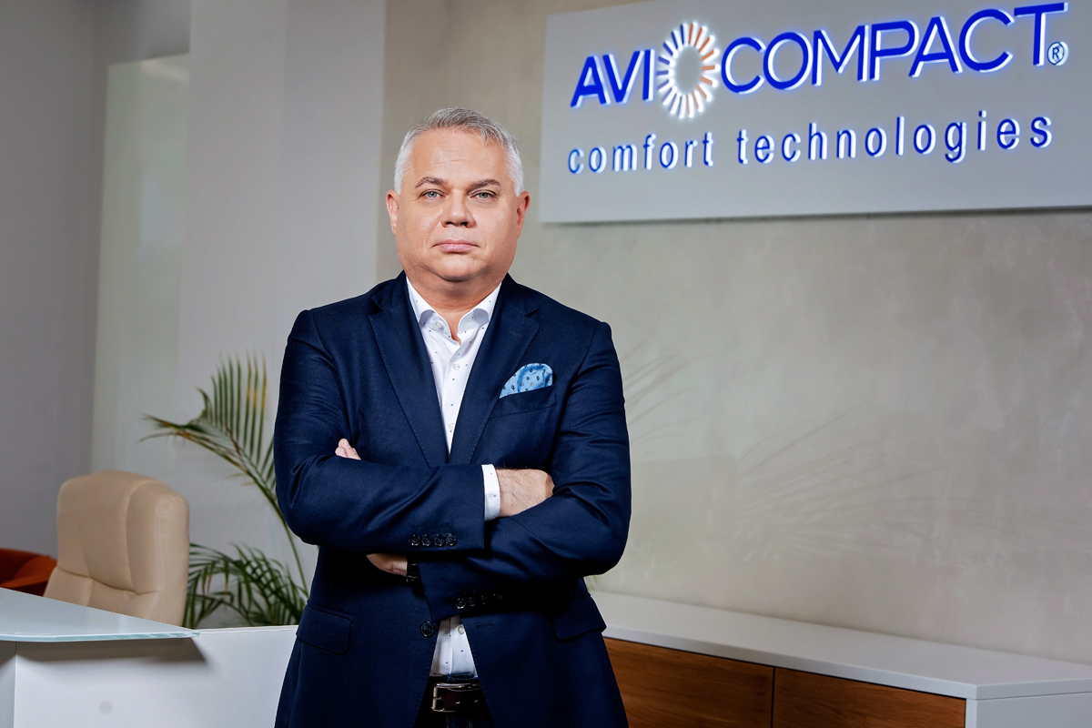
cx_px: 546
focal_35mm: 86
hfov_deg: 23.6
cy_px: 364
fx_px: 2608
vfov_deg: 15.9
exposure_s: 1/200
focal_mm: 86
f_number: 7.1
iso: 1000
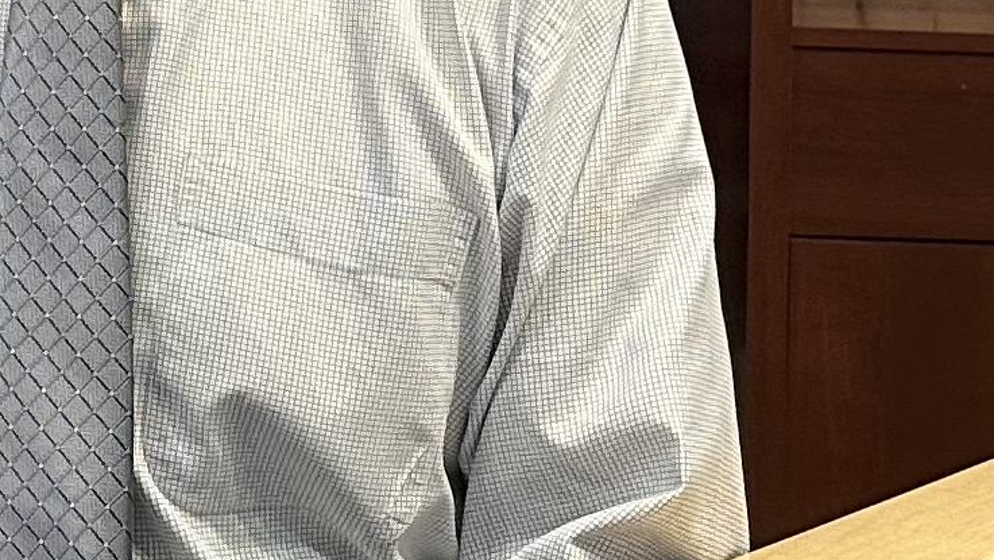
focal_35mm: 143
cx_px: -552
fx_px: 3770
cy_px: -515
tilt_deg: +1.2
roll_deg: -1.1
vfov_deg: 8.1
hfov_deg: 14.0
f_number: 1.78
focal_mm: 6.86
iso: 160
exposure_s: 1/60
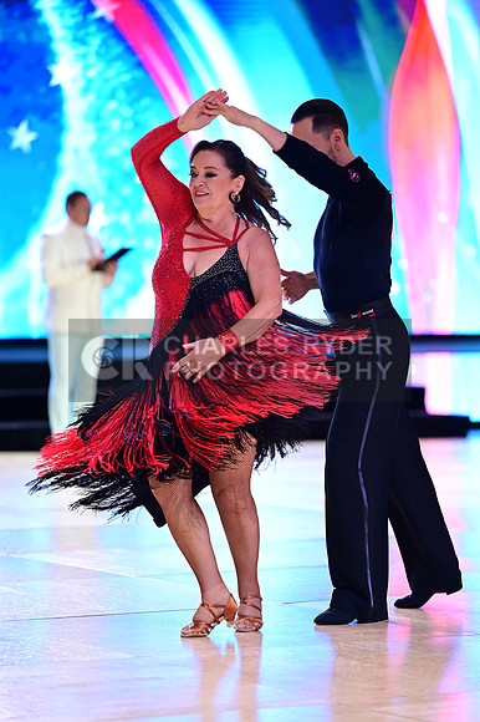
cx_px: 240
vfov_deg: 14.2
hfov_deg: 9.5
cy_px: 361
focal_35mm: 145
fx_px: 2903
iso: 2000
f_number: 2.8
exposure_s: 1/400
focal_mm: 145
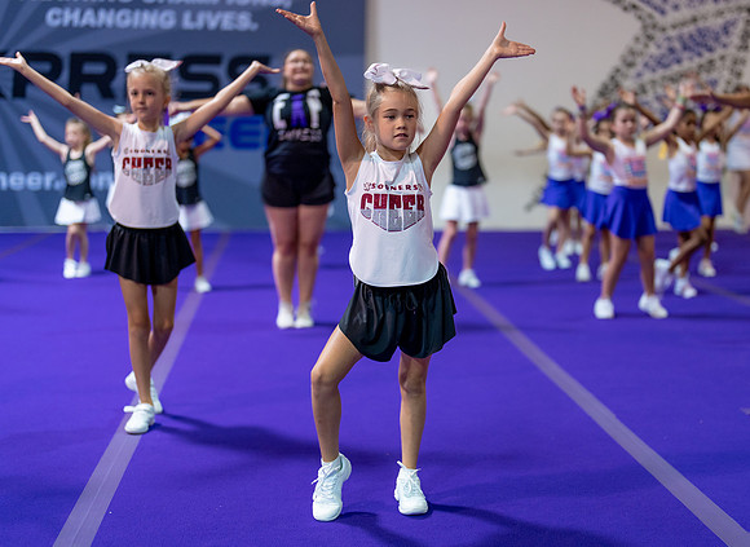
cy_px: 292
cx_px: 442
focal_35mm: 59
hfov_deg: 33.1
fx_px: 1260
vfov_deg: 24.5
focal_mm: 50
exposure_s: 1/320
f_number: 1.2
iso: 640
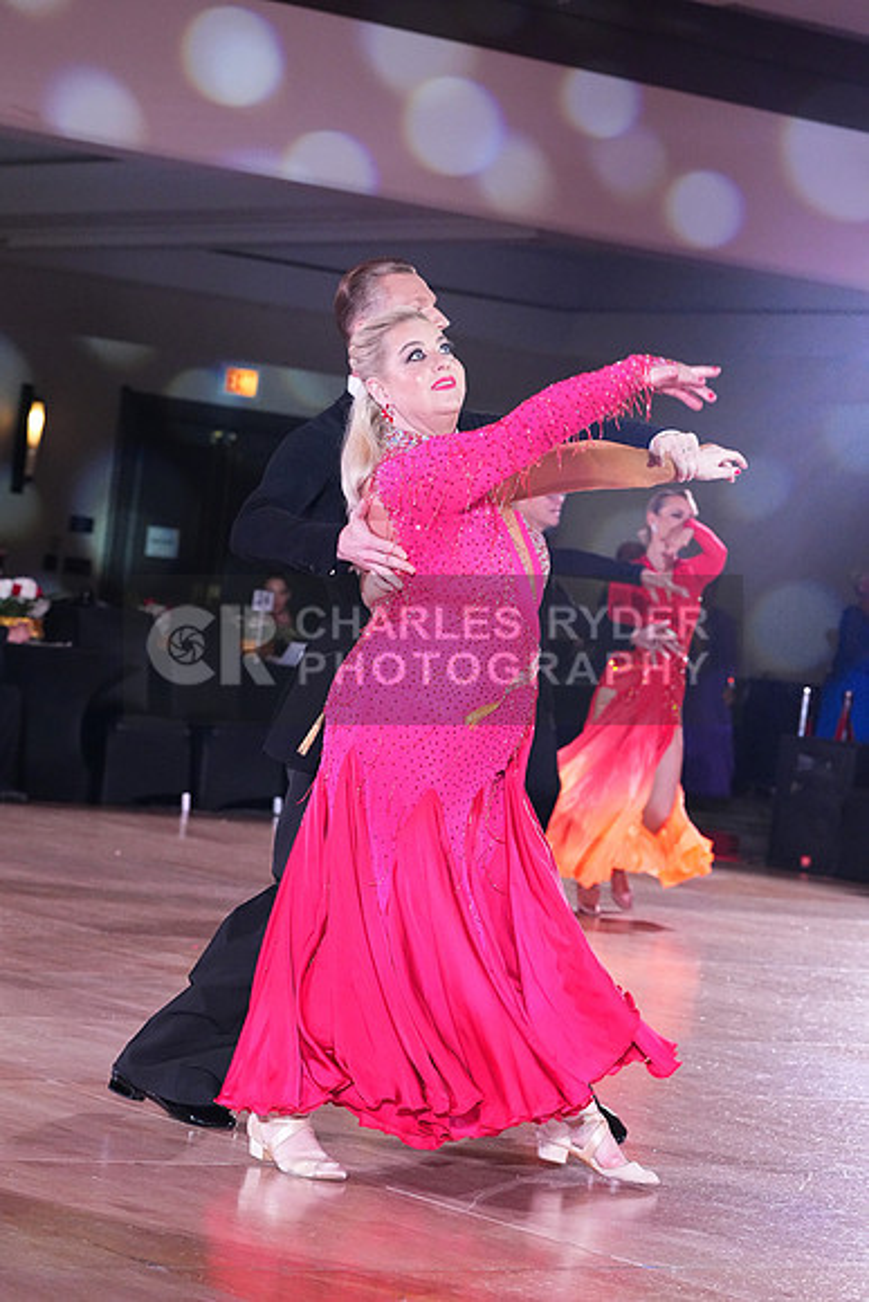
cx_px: 434
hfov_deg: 13.7
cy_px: 651
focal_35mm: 100
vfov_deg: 20.4
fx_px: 3618
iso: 8000
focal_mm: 100
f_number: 5.6
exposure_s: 1/320
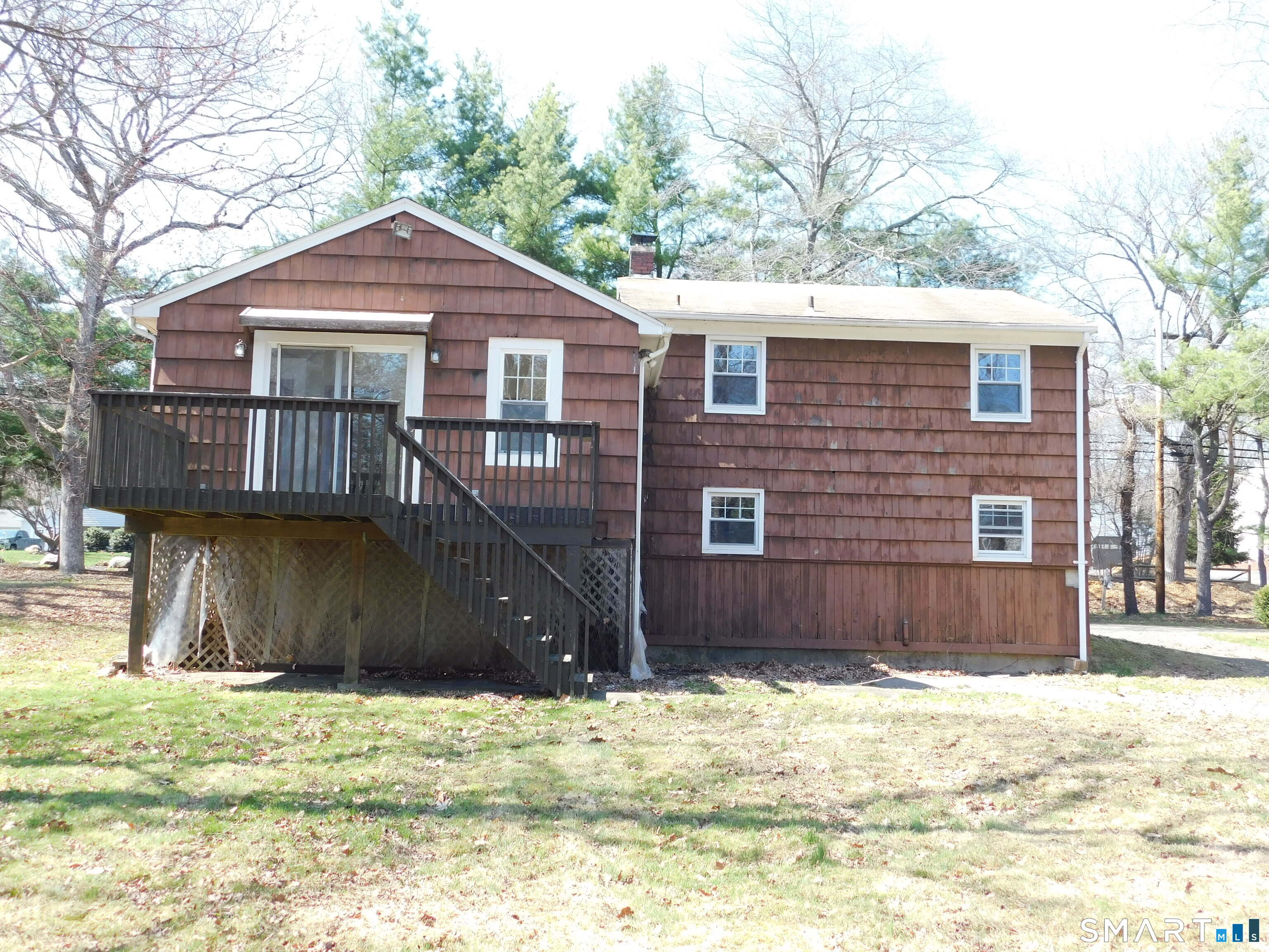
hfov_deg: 51.4
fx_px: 1320
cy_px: 476
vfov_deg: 39.7
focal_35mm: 36
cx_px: 634
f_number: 3.5
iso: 125
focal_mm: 6.3
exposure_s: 1/200
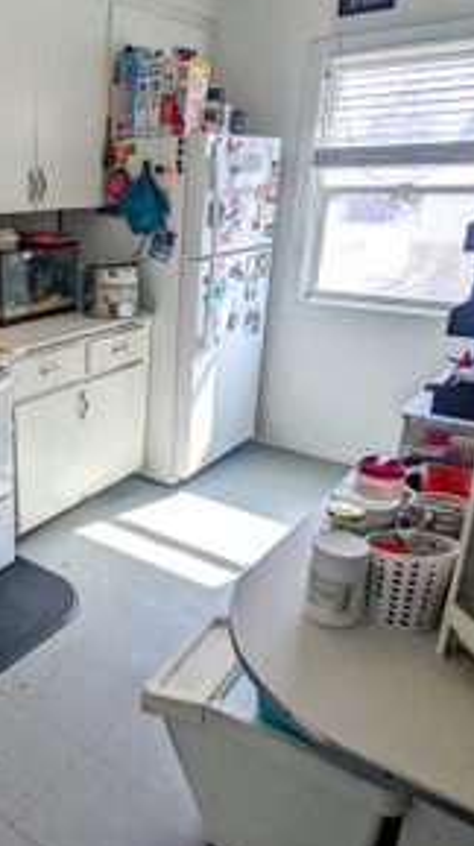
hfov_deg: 37.5
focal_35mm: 29
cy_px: 419
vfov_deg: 66.1
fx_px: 650
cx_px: 50
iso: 29
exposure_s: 1/120
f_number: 2.2
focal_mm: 2.22
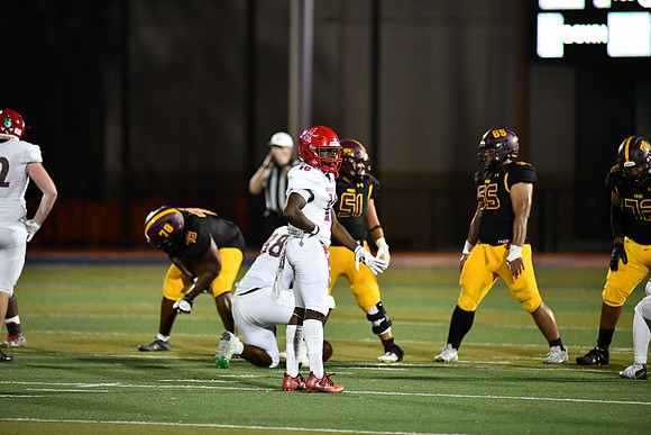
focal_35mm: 300
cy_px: 218
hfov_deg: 6.9
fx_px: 5426
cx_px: 326
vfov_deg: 4.6
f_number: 2.8
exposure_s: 1/1000
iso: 3200
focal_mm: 300
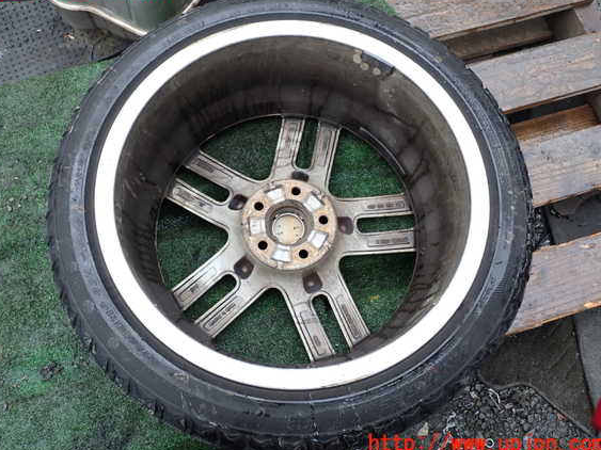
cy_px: 218
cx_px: 289
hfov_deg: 56.8
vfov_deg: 44.1
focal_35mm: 32
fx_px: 555
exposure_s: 1/100
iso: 100
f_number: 3.2
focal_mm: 5.4
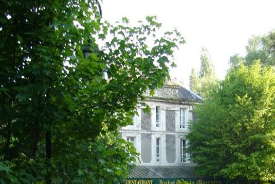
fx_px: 520
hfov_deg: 29.6
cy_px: 161
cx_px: 133
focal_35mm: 68
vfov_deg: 19.7
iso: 100
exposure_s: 1/160
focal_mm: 5.8
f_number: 2.8
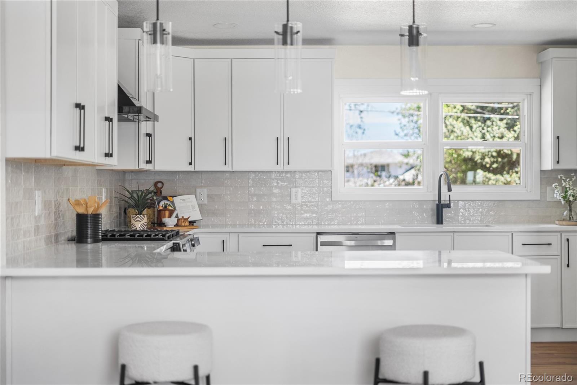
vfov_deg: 27.0
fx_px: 801
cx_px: 288
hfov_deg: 39.6
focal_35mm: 50
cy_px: 192
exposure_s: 1/1250
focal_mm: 50
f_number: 1.8
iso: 200
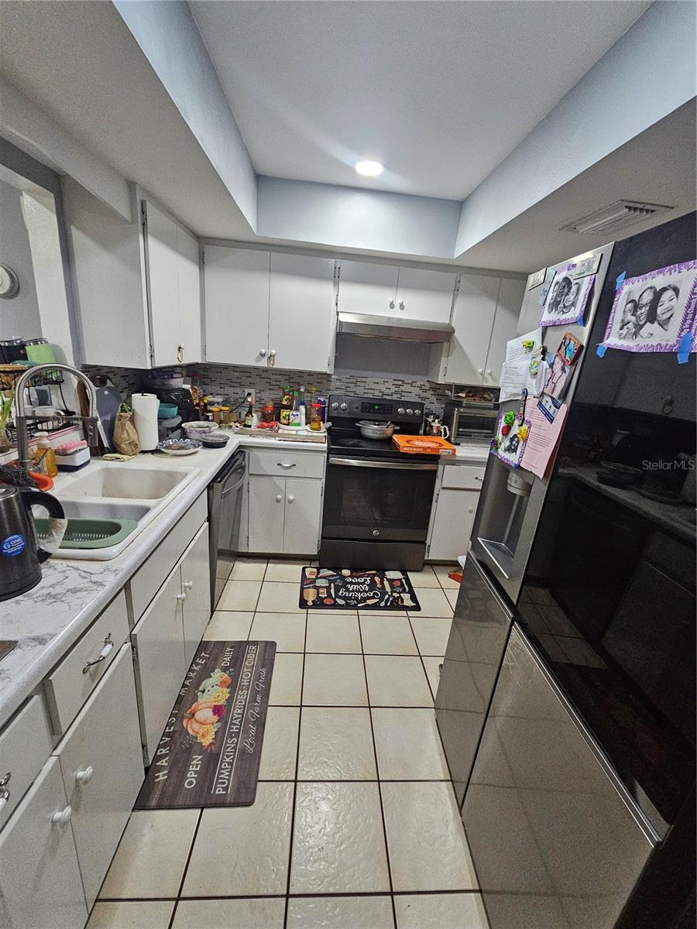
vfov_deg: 106.2
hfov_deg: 89.9
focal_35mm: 13
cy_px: 464
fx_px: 349
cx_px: 348
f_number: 2.2
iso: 500
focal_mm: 2.2
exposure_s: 1/77.4
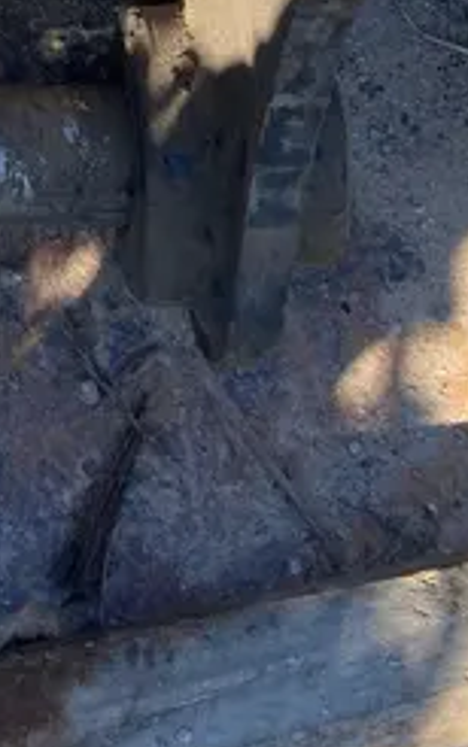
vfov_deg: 21.6
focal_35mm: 82
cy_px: -339
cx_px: -100
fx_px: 1671
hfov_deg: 15.3
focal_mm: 4.25
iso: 32
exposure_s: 1/998
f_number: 1.8
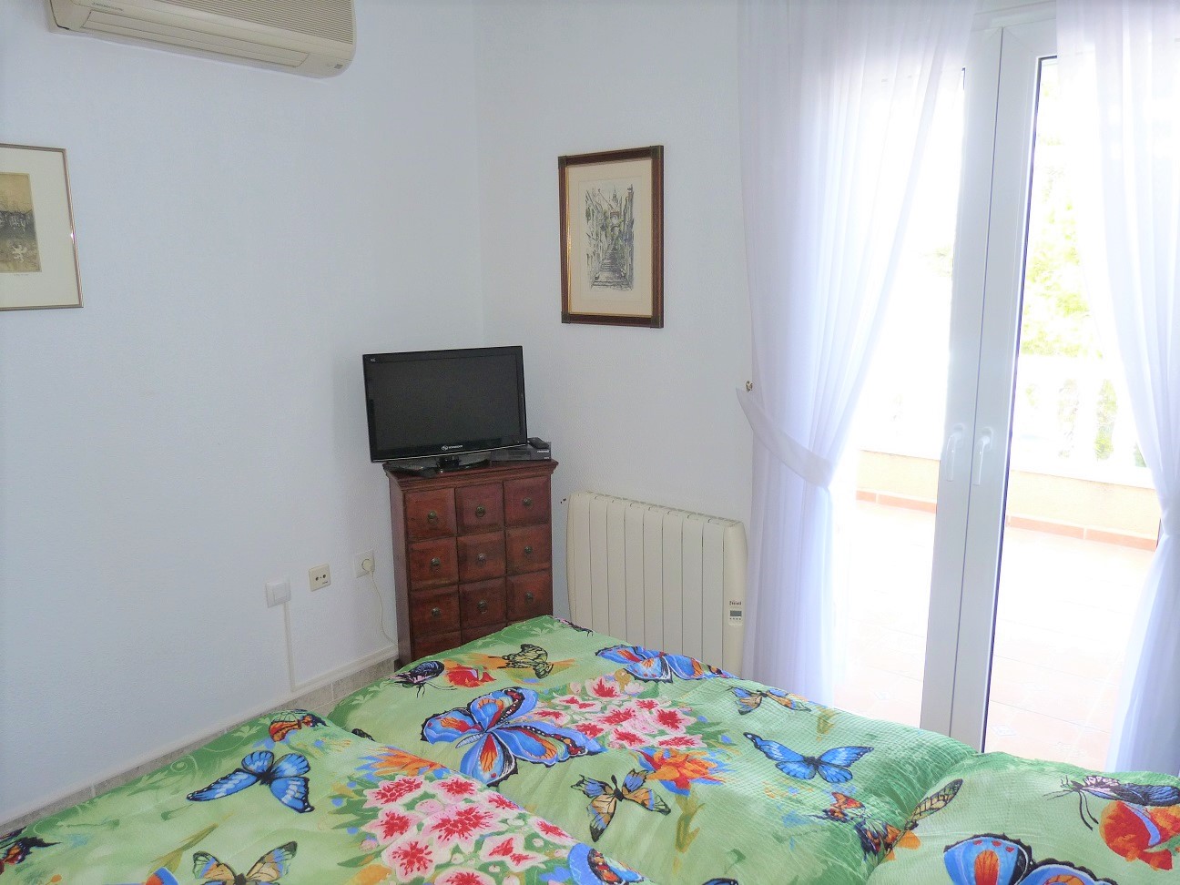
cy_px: 442
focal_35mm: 25
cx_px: 590
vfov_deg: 54.9
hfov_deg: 69.4
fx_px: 852
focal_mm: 4.5
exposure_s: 1/60
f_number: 2.8
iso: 125
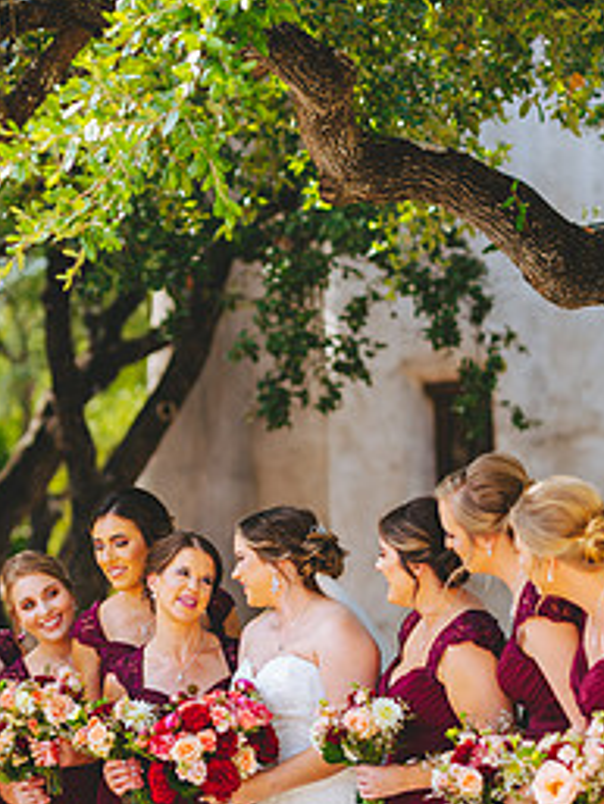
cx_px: 275
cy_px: 604
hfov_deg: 10.4
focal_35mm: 143
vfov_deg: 13.7
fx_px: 3324
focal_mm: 85
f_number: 2
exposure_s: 1/640
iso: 100
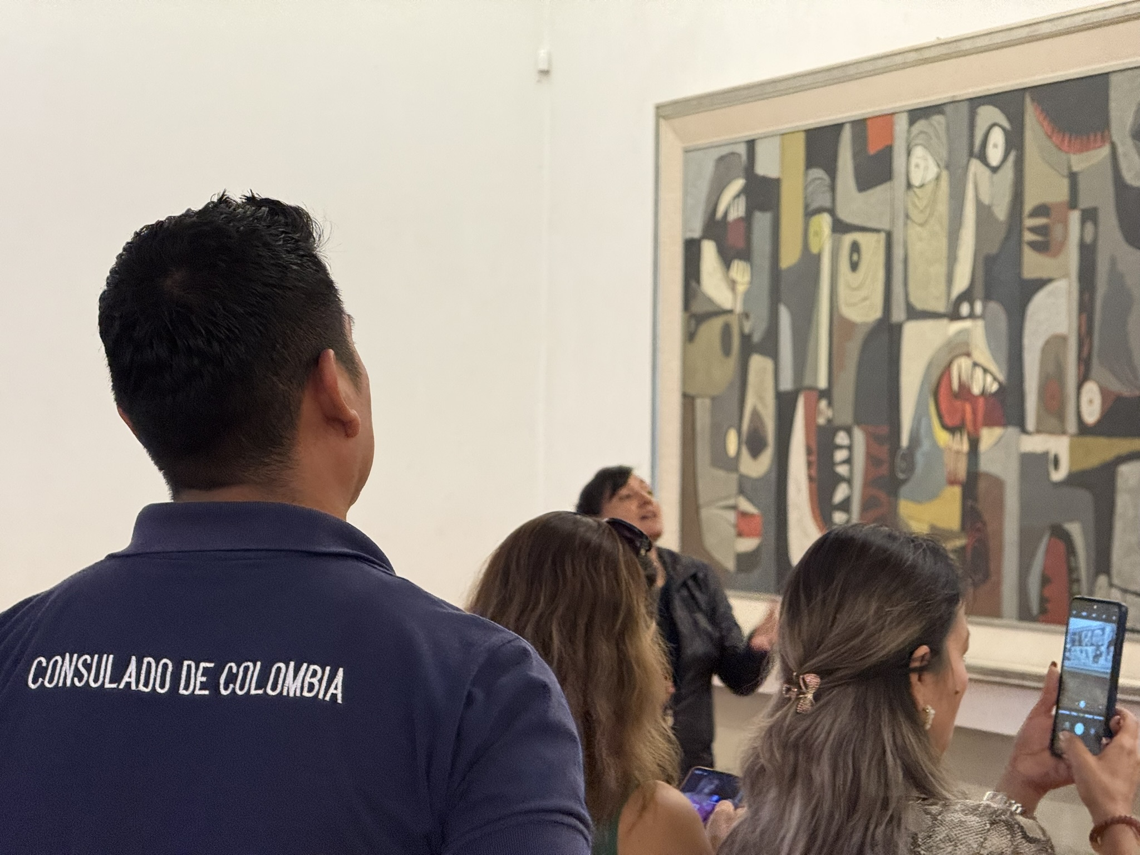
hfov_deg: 16.4
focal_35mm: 120
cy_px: 428
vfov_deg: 12.3
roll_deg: -0.9
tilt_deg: +1.5
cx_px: 570
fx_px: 3952
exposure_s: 1/60
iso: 400
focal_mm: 15.66
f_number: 2.8
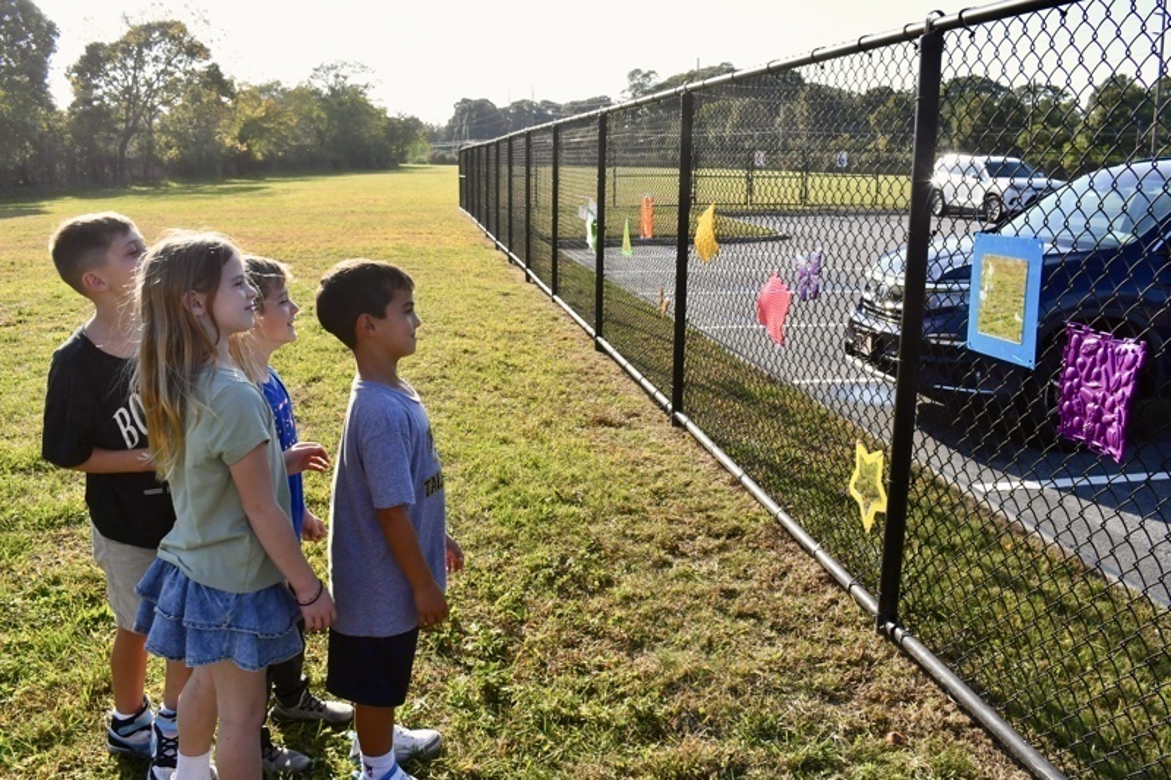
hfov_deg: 61.9
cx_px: 586
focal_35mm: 30
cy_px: 390
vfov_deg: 43.6
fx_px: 976
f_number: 13
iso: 1000
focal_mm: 20
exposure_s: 1/640
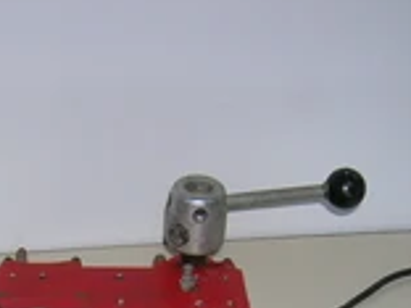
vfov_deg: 16.2
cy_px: 387
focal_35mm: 87
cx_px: 103
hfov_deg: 22.3
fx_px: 1033
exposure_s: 1/60.1
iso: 50
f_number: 2.9
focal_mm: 5.7
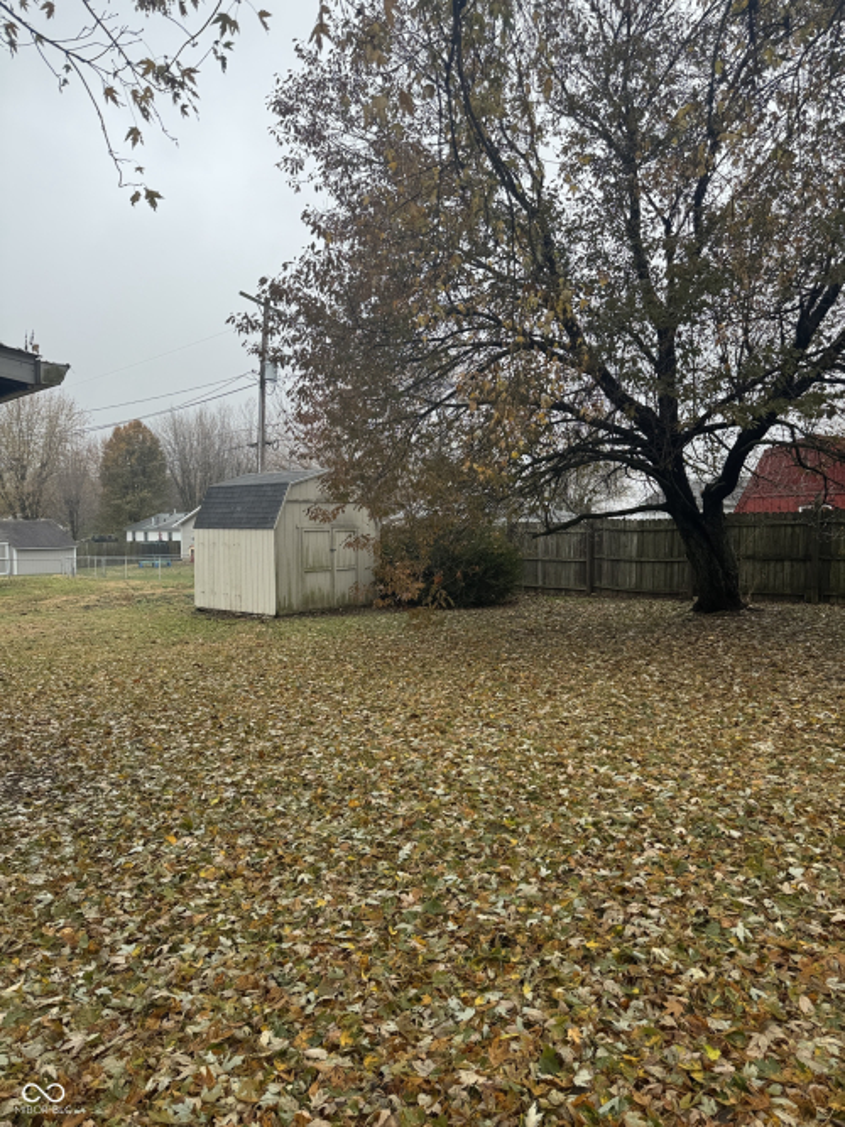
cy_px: 564
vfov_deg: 71.6
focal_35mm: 24
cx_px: 422
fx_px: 781
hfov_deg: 56.8
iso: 80
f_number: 1.78
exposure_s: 1/577
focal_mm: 6.76
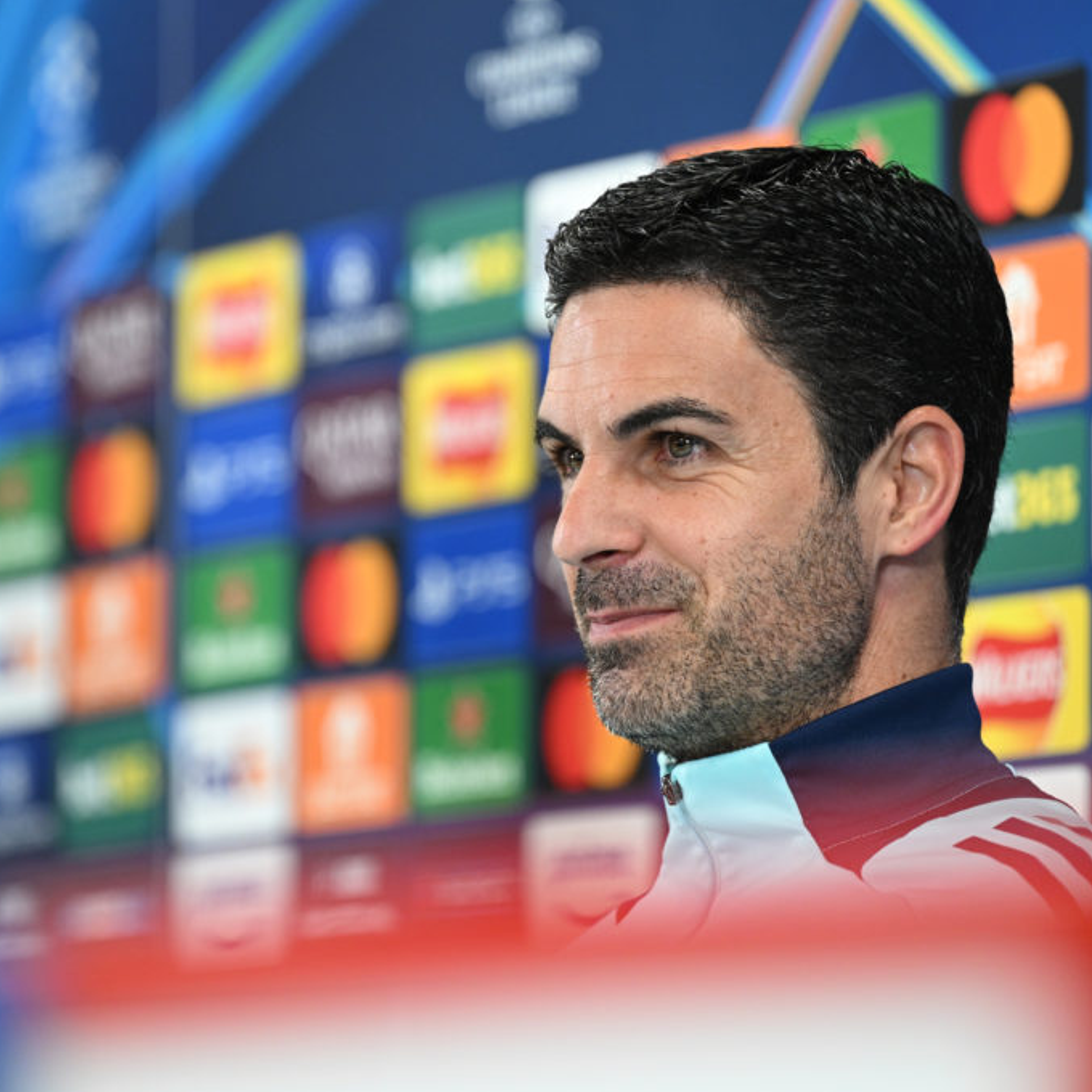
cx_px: 528
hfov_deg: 6.8
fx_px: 9137
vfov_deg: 6.8
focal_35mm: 256
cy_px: 547
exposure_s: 1/250
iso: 2000
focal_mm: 200
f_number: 3.5
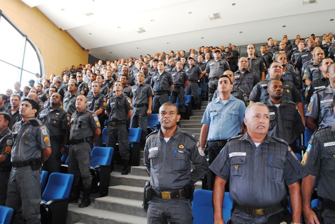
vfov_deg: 48.0
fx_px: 251
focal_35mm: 27
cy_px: 112
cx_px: 168
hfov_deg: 67.3
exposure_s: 1/8
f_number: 9
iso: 800
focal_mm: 18
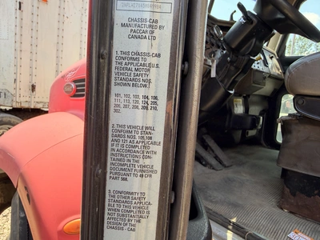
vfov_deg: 56.8
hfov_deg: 71.6
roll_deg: -2.3
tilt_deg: -3.9
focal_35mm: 24
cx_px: 160
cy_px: 120
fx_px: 222
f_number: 2.2
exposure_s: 1/199
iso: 40
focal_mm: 2.22
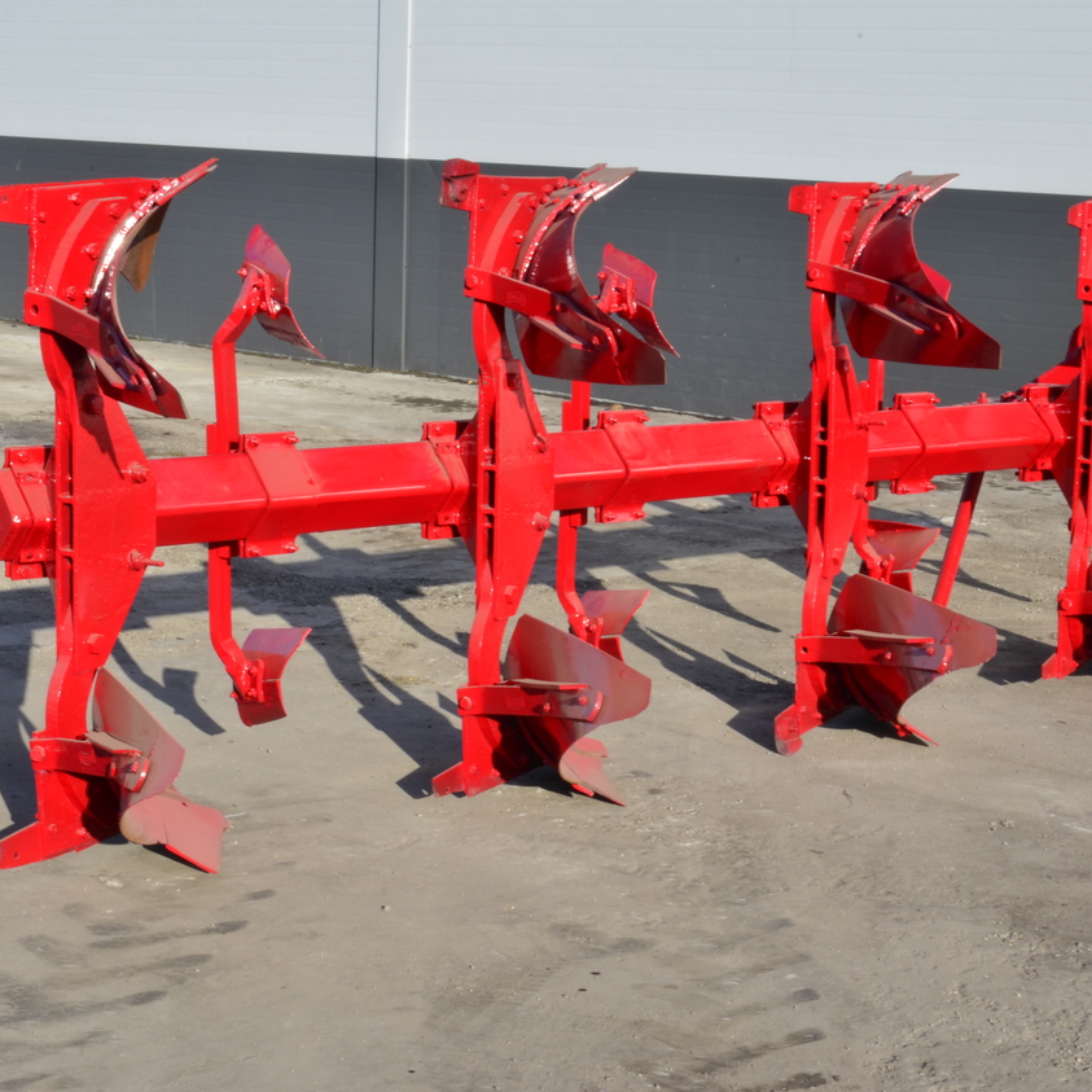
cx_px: 617
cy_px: 547
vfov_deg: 25.5
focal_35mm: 68
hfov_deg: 25.5
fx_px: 2414
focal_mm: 35
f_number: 29
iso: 125
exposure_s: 1/20
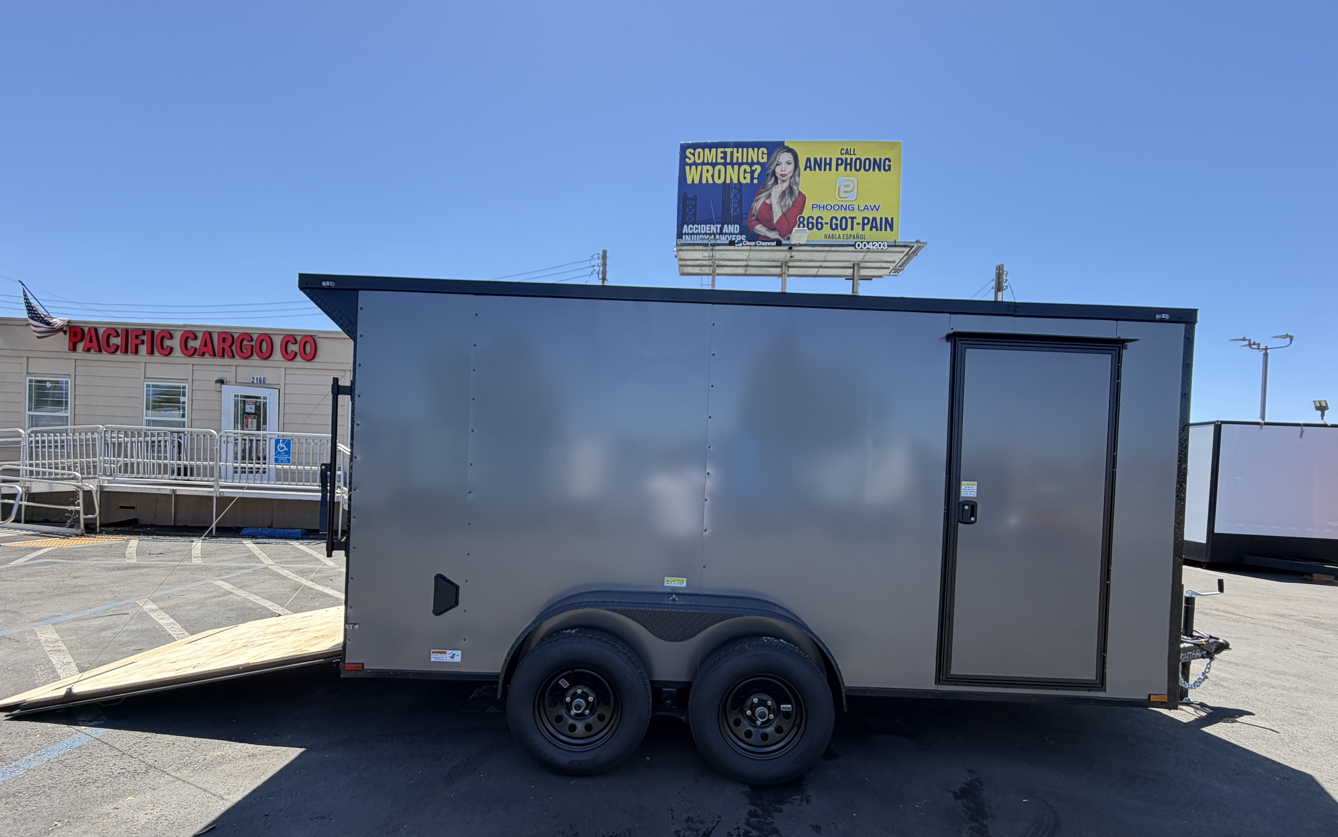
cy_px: 477
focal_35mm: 15
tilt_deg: +1.1
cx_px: 674
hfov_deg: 101.5
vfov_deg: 74.4
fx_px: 547
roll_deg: -1.2
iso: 40
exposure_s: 1/239
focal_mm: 2.22
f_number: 2.2
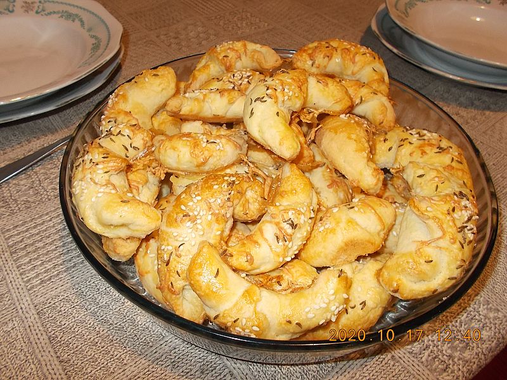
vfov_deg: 53.1
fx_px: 381
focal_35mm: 26
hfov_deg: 67.3
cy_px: 190
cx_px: 254
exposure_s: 1/25
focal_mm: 4.6
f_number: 3.2
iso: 200
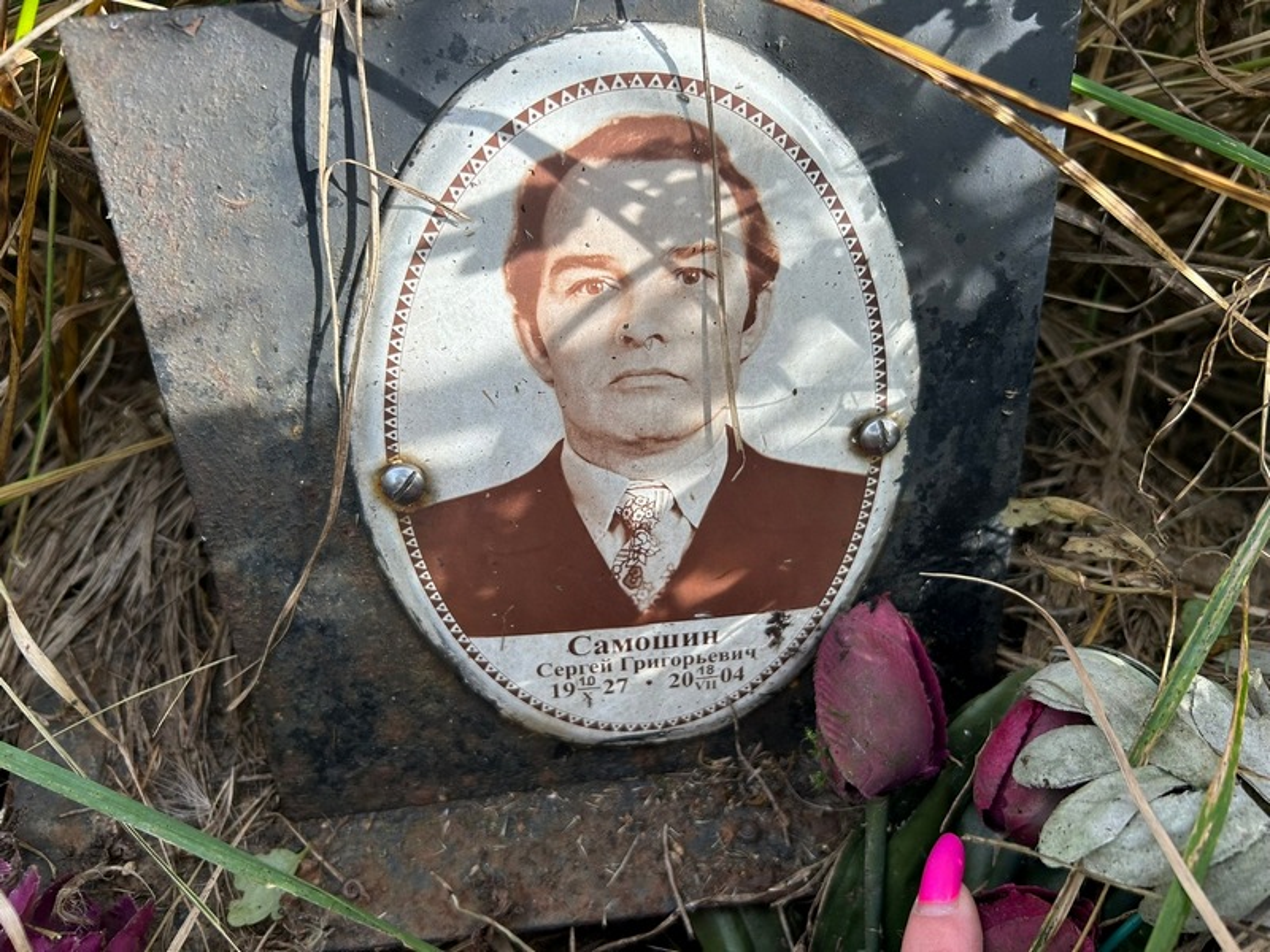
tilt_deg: -49.7
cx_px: 635
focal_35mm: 26
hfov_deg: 67.3
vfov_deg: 53.1
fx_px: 954
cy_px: 476
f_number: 1.5
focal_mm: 5.7
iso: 50
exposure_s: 1/1779
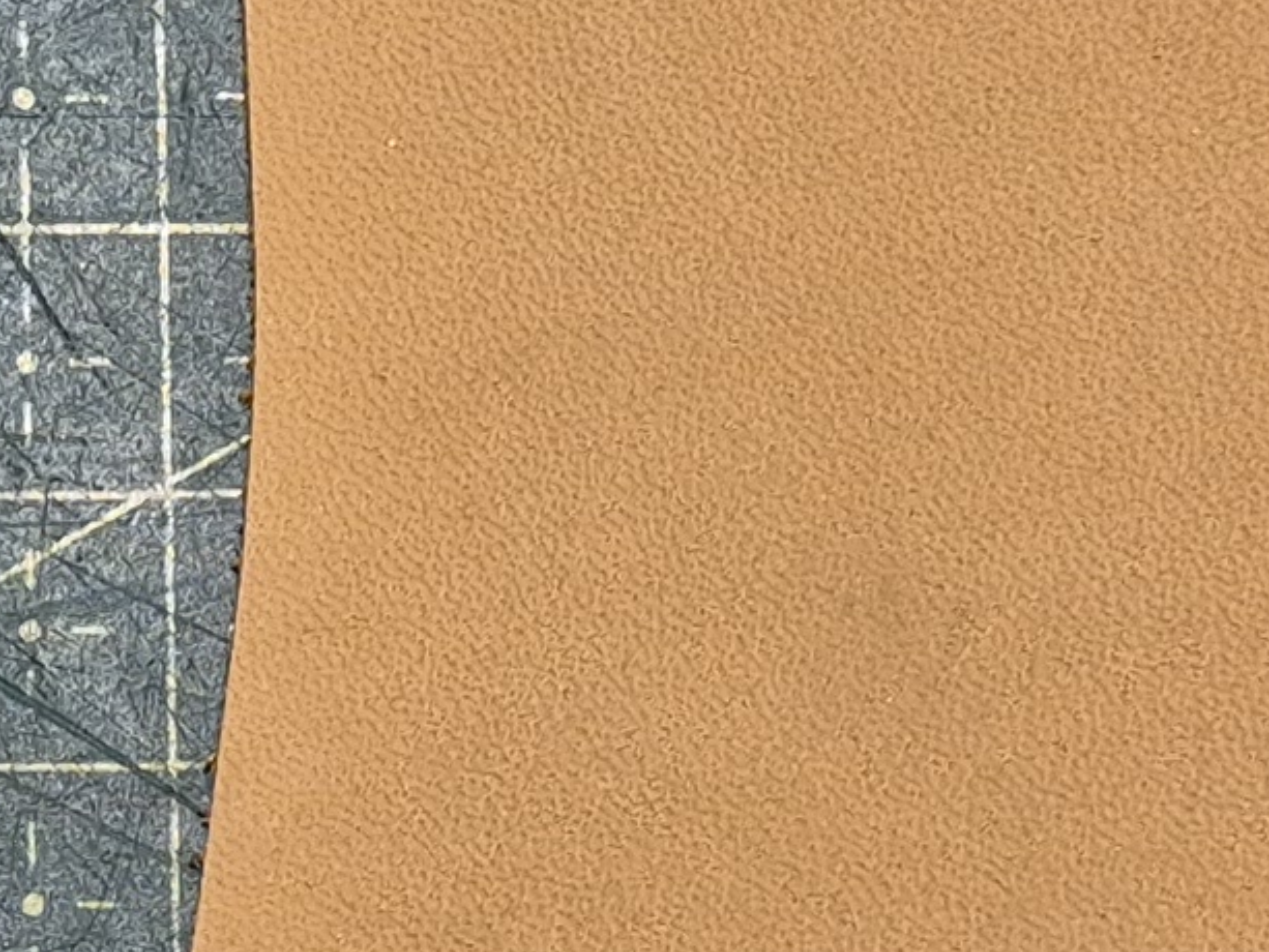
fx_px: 5500
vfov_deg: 9.9
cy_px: 840
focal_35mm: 150
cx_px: -193
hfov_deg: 12.9
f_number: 1.8
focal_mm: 5.4
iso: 100
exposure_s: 1/100
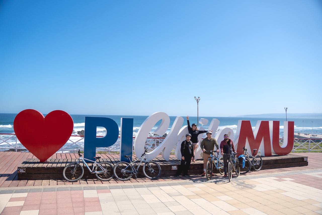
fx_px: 241
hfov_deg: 67.4
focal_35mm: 27
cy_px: 108
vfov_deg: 47.9
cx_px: 161
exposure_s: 1/1600
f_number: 3.5
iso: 100
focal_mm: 18
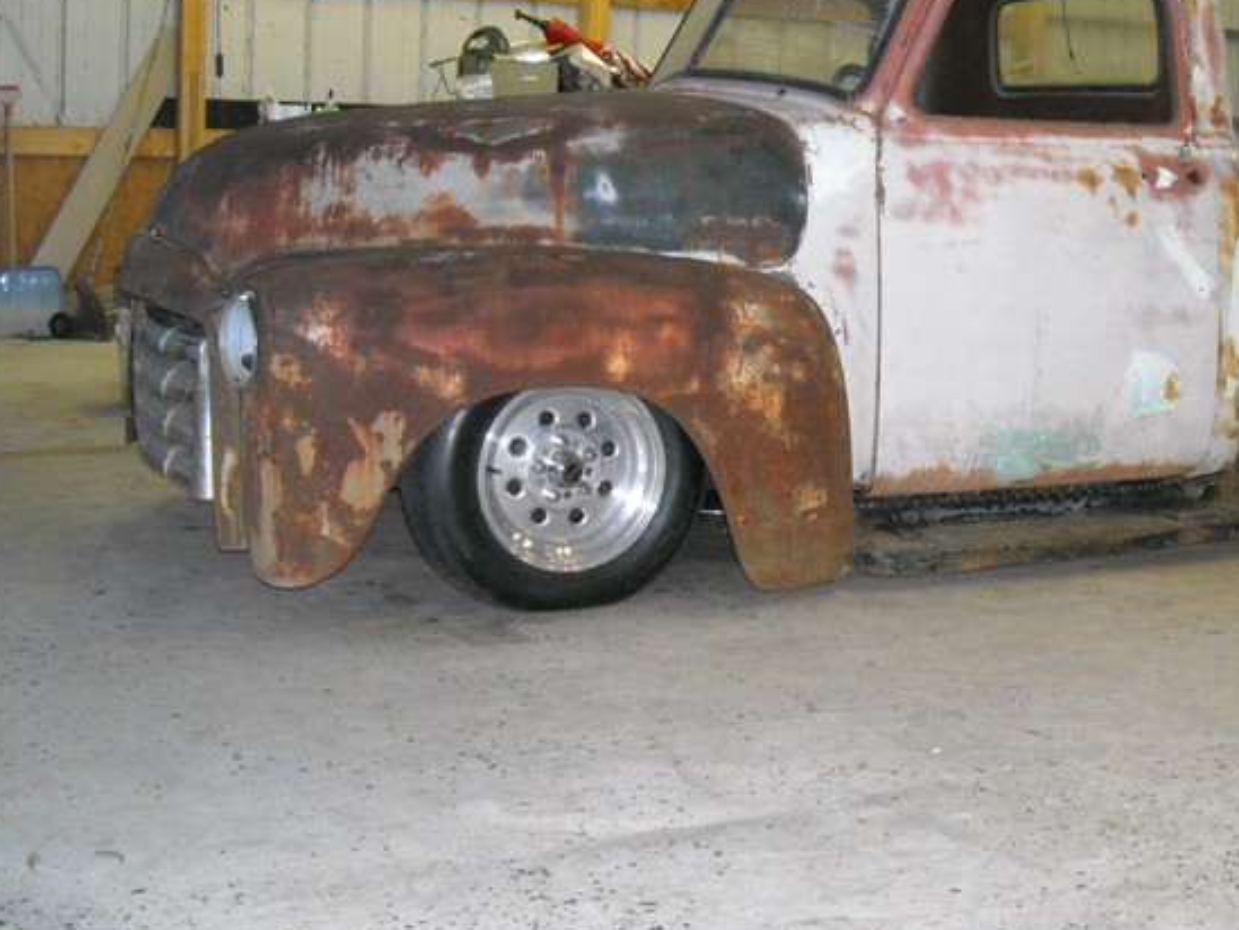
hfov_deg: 37.0
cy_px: 300
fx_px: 1826
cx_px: 853
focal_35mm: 51
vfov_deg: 28.4
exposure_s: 1/60
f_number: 2.8
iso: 455
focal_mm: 5.7
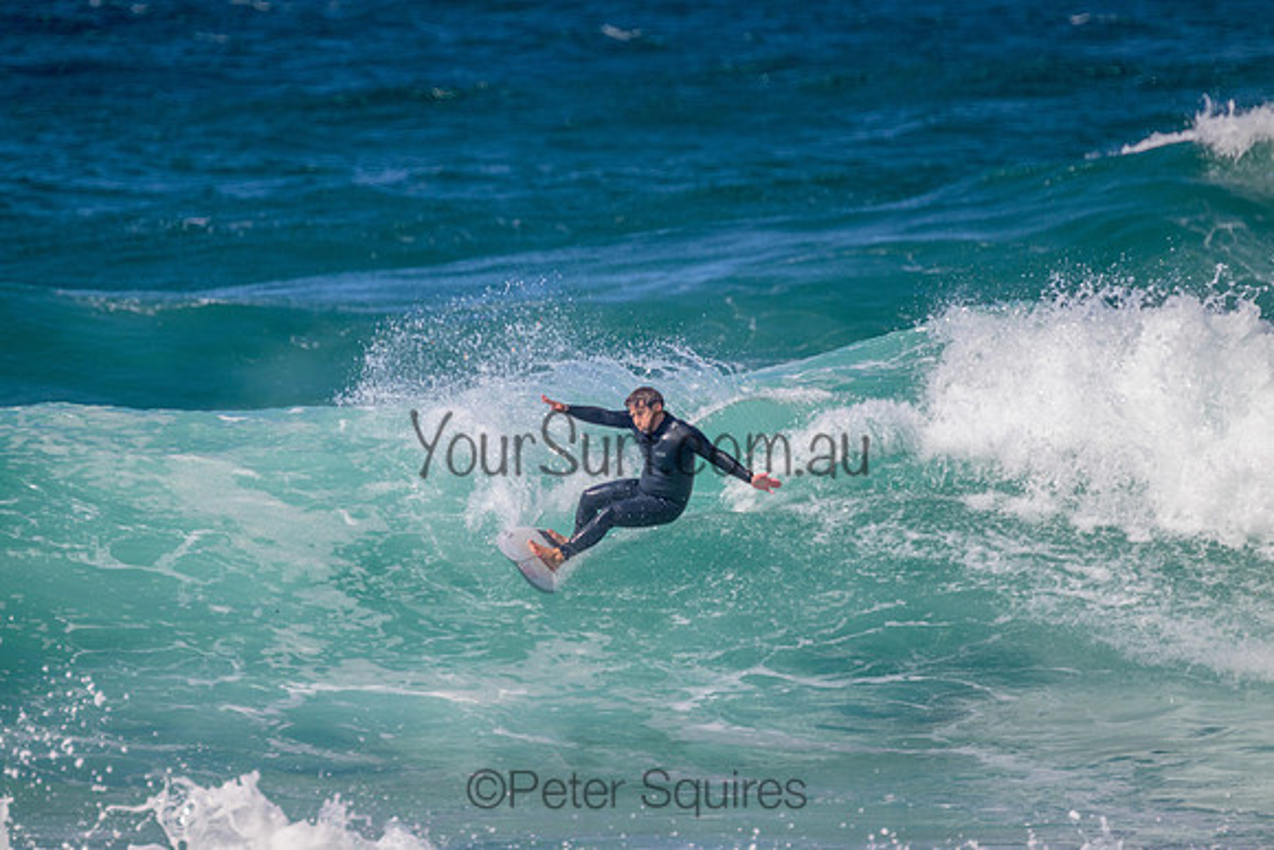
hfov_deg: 2.6
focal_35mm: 800
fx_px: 28316
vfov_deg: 1.7
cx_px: 637
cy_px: 425
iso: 640
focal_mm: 800
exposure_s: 1/1600
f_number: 11
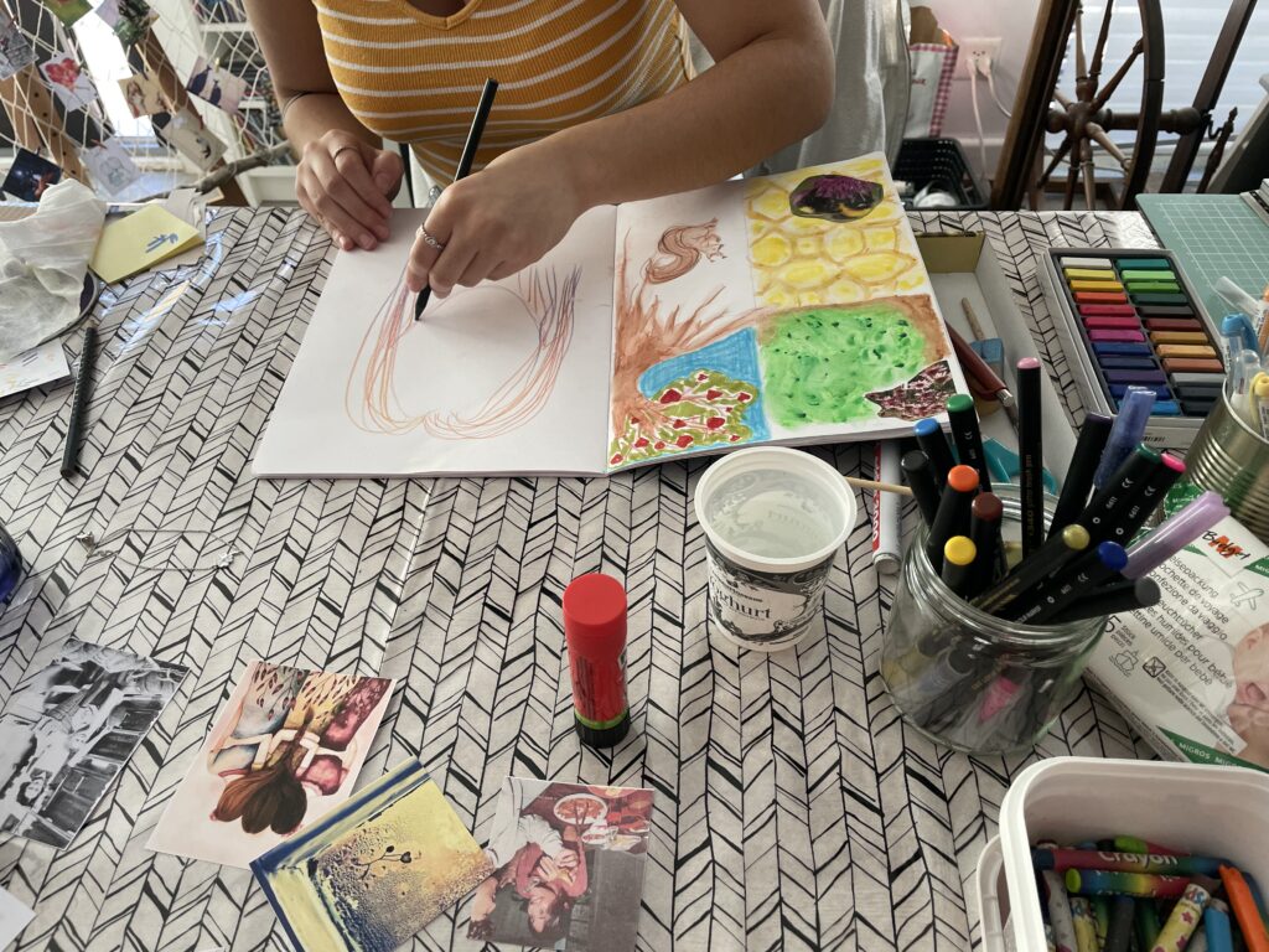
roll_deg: +2.3
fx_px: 953
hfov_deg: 67.3
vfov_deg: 53.1
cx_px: 634
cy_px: 476
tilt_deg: -44.5
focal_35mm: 26
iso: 125
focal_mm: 4.2
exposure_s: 1/103
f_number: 1.6
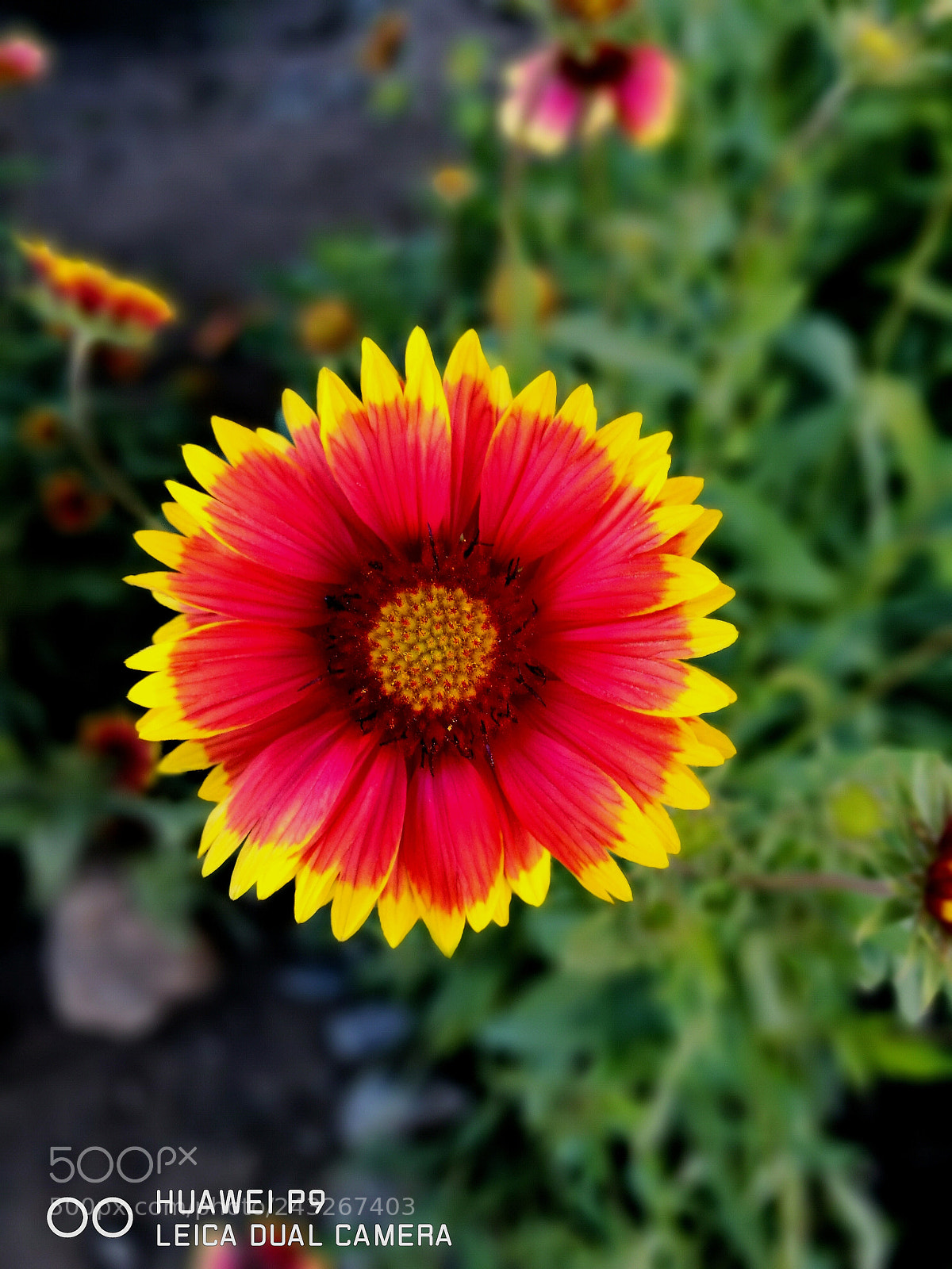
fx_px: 990
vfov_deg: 65.3
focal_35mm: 27
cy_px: 634
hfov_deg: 51.4
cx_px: 476
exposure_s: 1/60
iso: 100
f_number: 0.95
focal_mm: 4.5
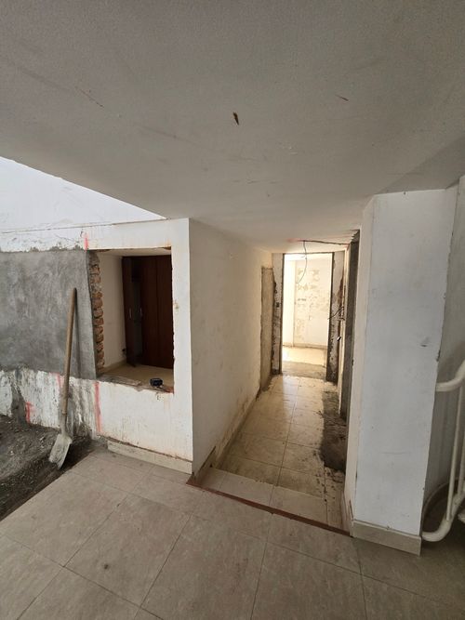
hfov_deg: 89.9
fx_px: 233
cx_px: 232
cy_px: 310
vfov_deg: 106.2
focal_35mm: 13
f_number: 2.2
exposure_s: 1/100
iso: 500
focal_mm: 2.2
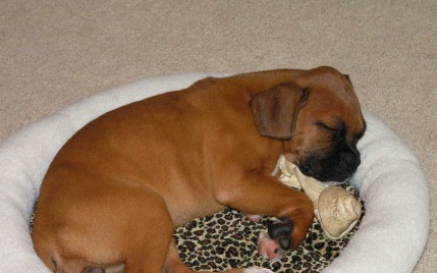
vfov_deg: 9.9
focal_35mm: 132
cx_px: 248
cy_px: 204
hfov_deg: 15.8
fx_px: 1572
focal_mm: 15.6
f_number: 3.2
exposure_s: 1/100
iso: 200
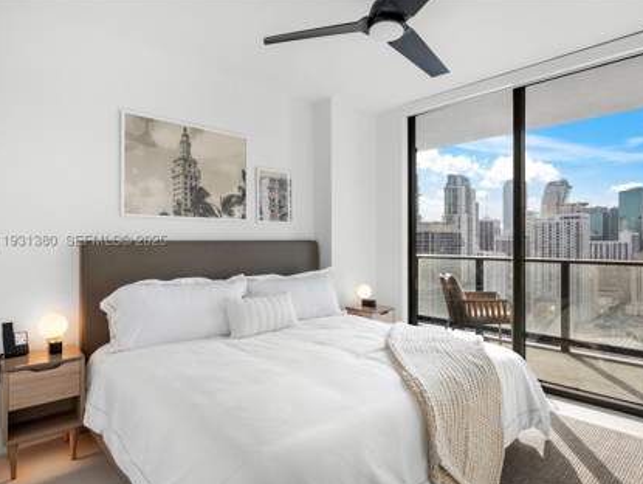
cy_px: 242
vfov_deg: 66.1
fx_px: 372
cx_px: 353
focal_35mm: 20
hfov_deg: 81.5
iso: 400
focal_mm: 18
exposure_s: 1/160
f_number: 8
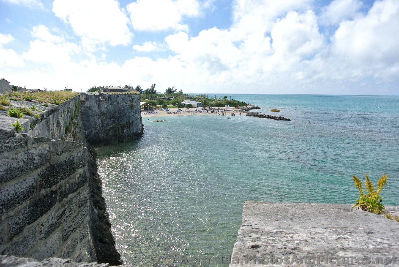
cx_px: 200
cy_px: 134
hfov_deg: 67.3
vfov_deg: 48.0
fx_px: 300
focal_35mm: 27
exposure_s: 1/800
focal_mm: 10
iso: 100
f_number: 5
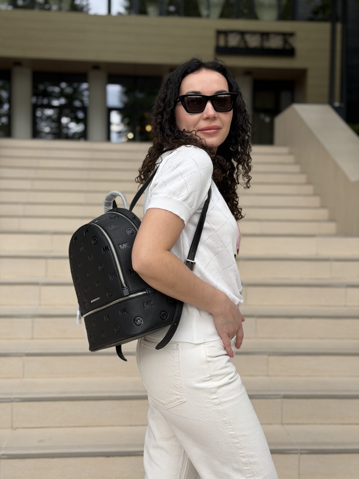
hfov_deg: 30.3
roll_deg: -1.3
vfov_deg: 39.7
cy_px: 240
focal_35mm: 48
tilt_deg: -1.5
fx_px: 664
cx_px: 180
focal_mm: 6.76
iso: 64
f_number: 1.78
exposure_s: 1/706
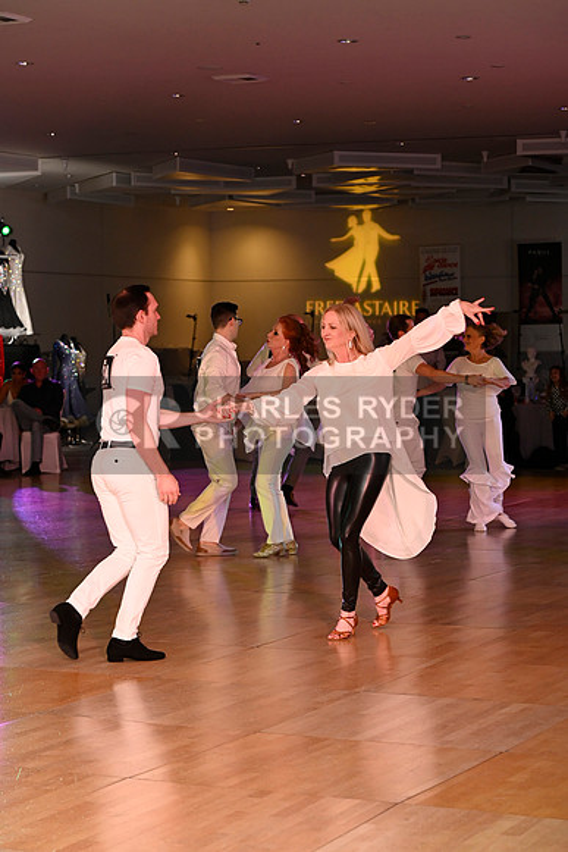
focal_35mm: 90
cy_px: 426
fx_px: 2129
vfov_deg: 22.6
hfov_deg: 15.2
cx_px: 284
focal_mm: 90
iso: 2000
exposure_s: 1/200
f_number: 5
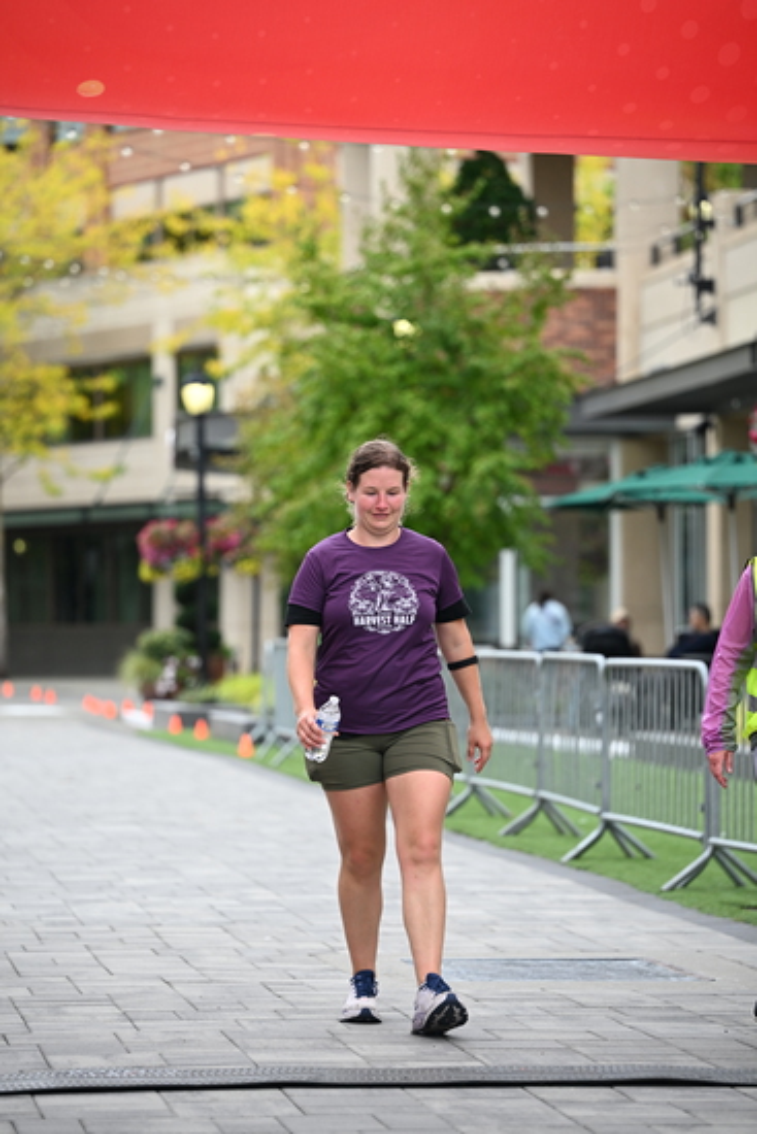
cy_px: 567
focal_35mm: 120
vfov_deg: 17.1
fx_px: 3782
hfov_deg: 11.4
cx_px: 378
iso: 400
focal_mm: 120
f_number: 2.8
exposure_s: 1/1250
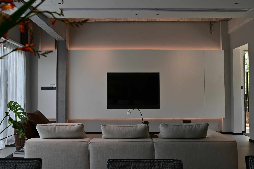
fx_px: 247
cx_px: 127
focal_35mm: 35
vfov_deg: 37.8
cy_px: 84
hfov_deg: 54.5
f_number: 9
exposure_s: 1/60
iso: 125
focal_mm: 35
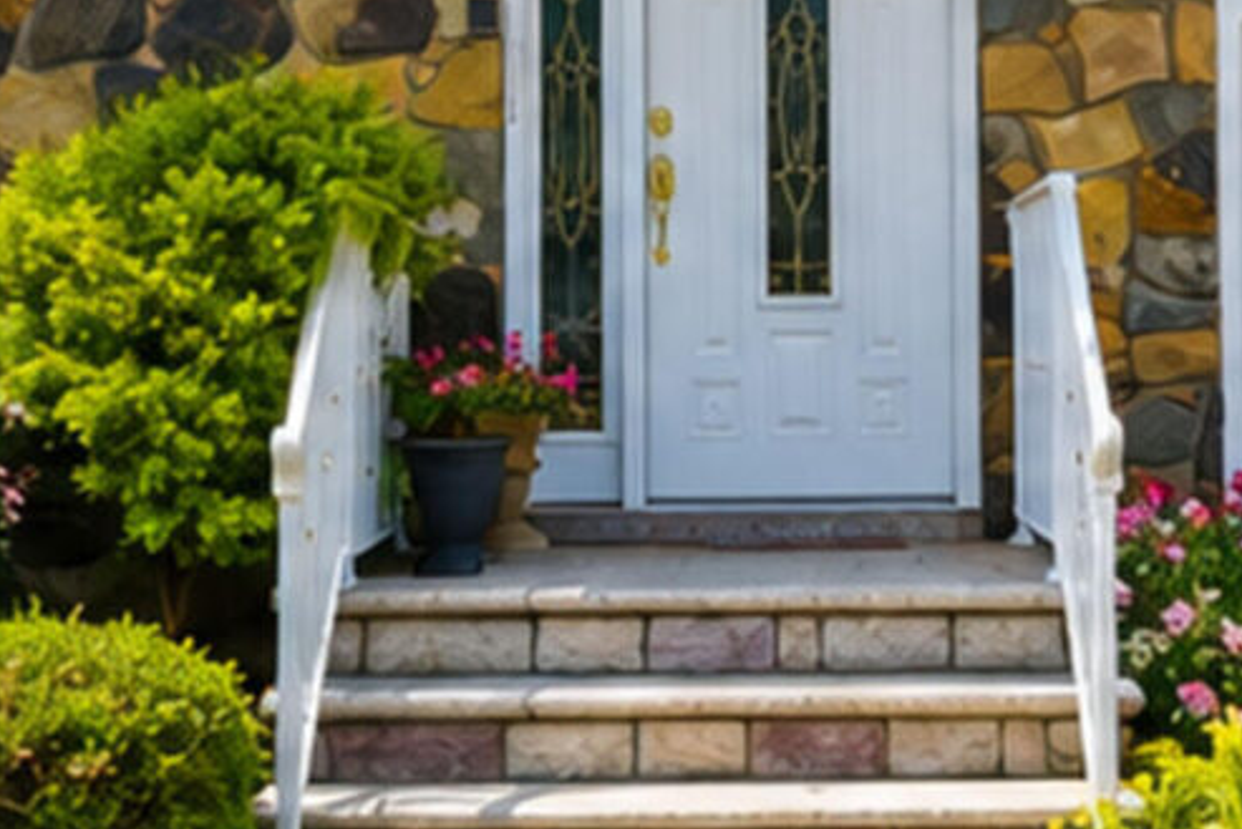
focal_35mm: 83
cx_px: 741
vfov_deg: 16.3
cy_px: 87
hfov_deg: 24.4
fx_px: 2864
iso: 100
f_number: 8
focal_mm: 16
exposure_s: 1/100
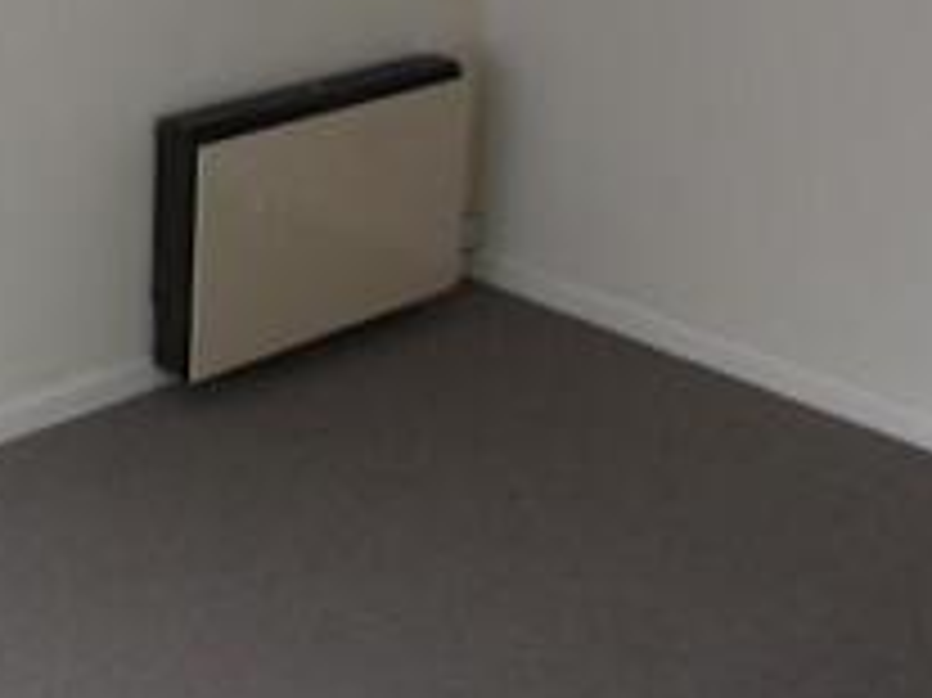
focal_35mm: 107
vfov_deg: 13.6
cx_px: -16
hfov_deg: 17.9
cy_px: -29
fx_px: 2879
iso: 100
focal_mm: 7.85
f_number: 3
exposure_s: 1/49.4
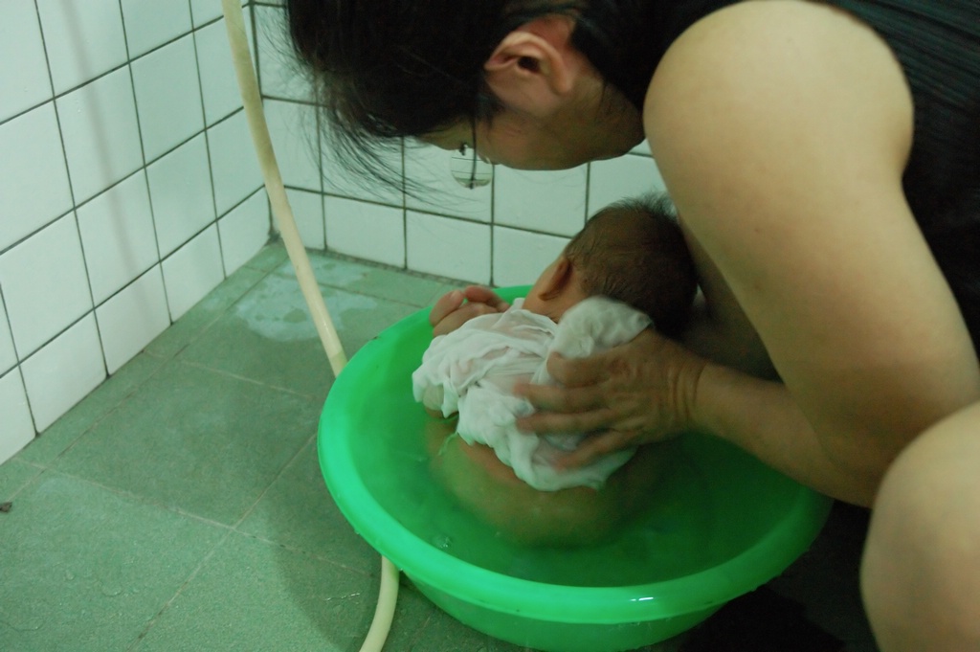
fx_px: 1265
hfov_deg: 42.4
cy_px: 326
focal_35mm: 46
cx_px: 490
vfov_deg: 28.9
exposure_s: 1/13
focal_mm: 31
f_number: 4
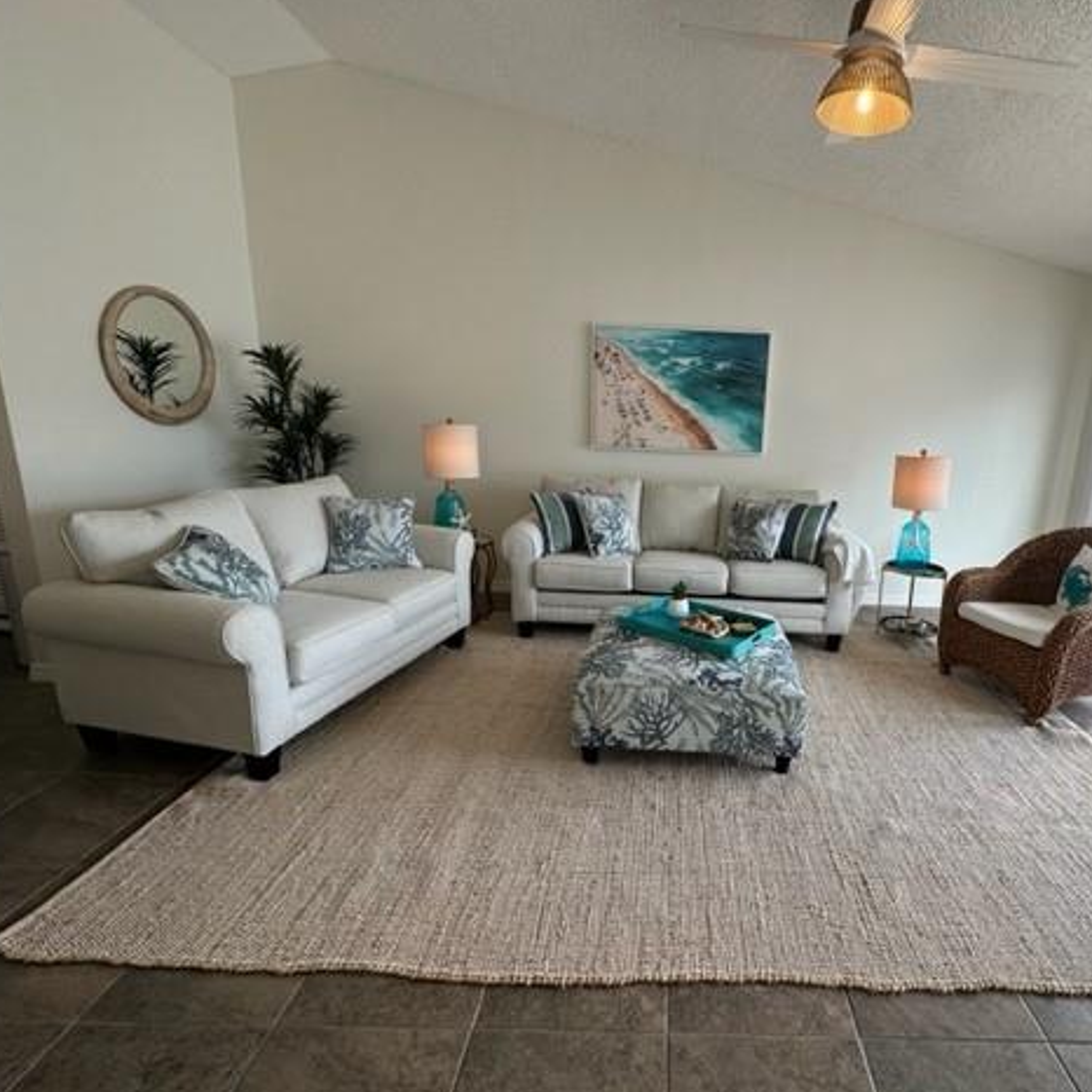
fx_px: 607
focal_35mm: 17
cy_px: 546
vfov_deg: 84.0
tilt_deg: -13.2
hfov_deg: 82.4
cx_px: 680
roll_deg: -3.1
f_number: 2.2
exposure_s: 1/120
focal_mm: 2.22
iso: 64
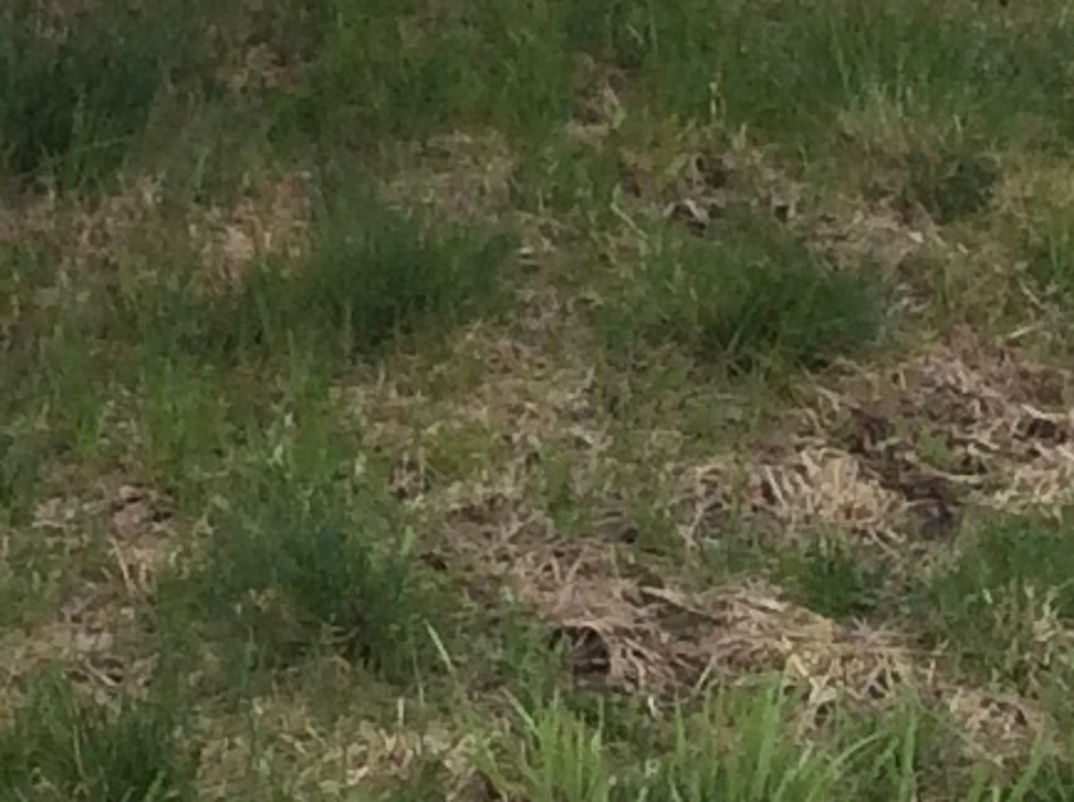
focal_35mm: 191
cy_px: -1156
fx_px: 5916
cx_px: 27
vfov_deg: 7.3
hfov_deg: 10.3
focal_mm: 3.3
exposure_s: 1/1506
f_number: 2.4
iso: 32
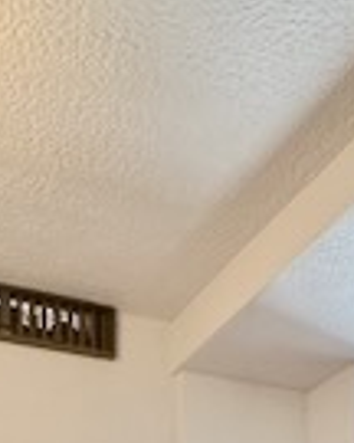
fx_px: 786
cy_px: 728
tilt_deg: -3.7
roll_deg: -0.2
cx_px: 239
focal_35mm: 60
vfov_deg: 22.9
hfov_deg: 25.2
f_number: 1.8
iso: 125
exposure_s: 1/60
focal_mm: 1.57
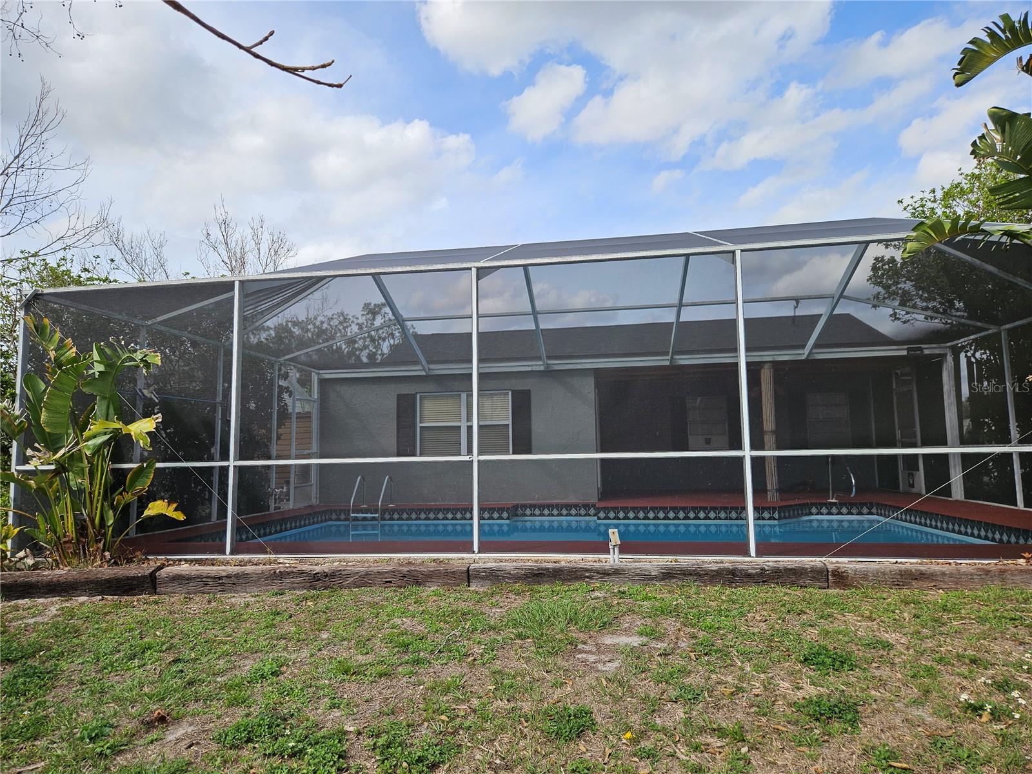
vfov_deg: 58.9
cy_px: 387
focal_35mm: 23
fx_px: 686
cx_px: 516
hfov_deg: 73.9
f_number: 1.8
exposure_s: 1/1663
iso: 25
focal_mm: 5.4
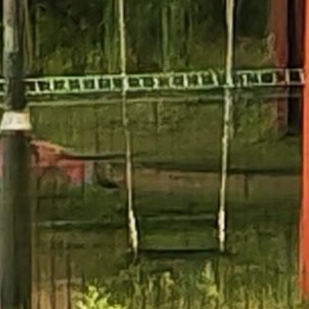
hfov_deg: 3.3
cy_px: -112
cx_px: 563
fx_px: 5413
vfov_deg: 3.3
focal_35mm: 536
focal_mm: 6.12
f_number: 1.9
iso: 16000
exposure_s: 1/17
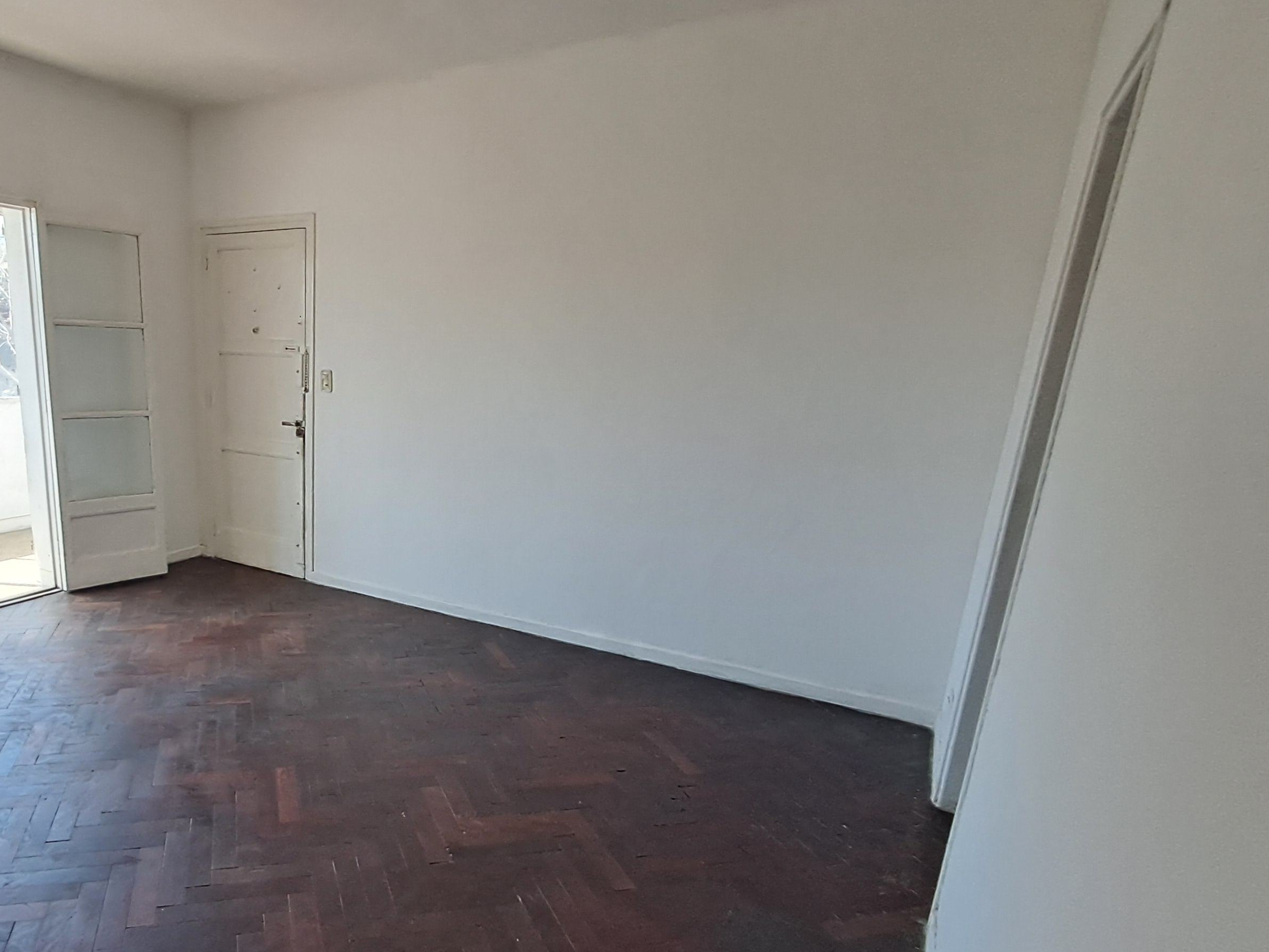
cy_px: 559
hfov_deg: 73.5
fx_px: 806
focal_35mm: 22
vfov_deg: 60.7
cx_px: 401
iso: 50
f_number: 2.2
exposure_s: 1/100
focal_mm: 1.64
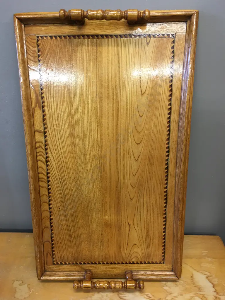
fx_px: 251
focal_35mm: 29
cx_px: 112
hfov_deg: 48.2
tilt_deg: -28.0
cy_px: 150
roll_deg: -0.4
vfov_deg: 61.7
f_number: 2.2
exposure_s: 1/17
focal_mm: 4.15
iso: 50
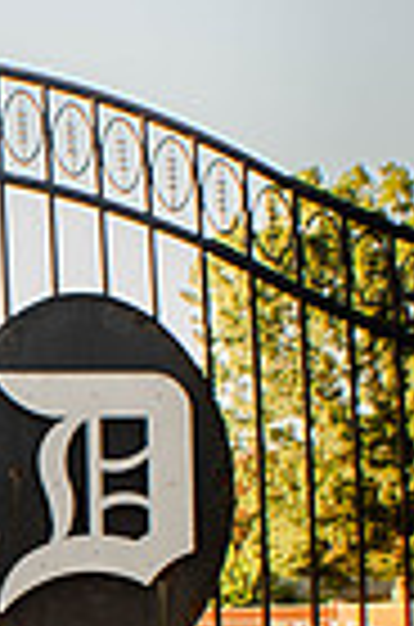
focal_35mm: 170
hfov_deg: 7.9
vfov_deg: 11.9
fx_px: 2947
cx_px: -238
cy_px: 667
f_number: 6.3
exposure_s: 1/160
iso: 200
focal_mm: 35
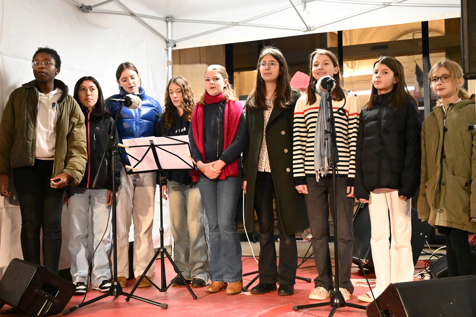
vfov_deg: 30.5
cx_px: 238
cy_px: 158
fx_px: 581
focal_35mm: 44
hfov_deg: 44.5
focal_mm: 44
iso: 25600
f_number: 5.6
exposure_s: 1/200
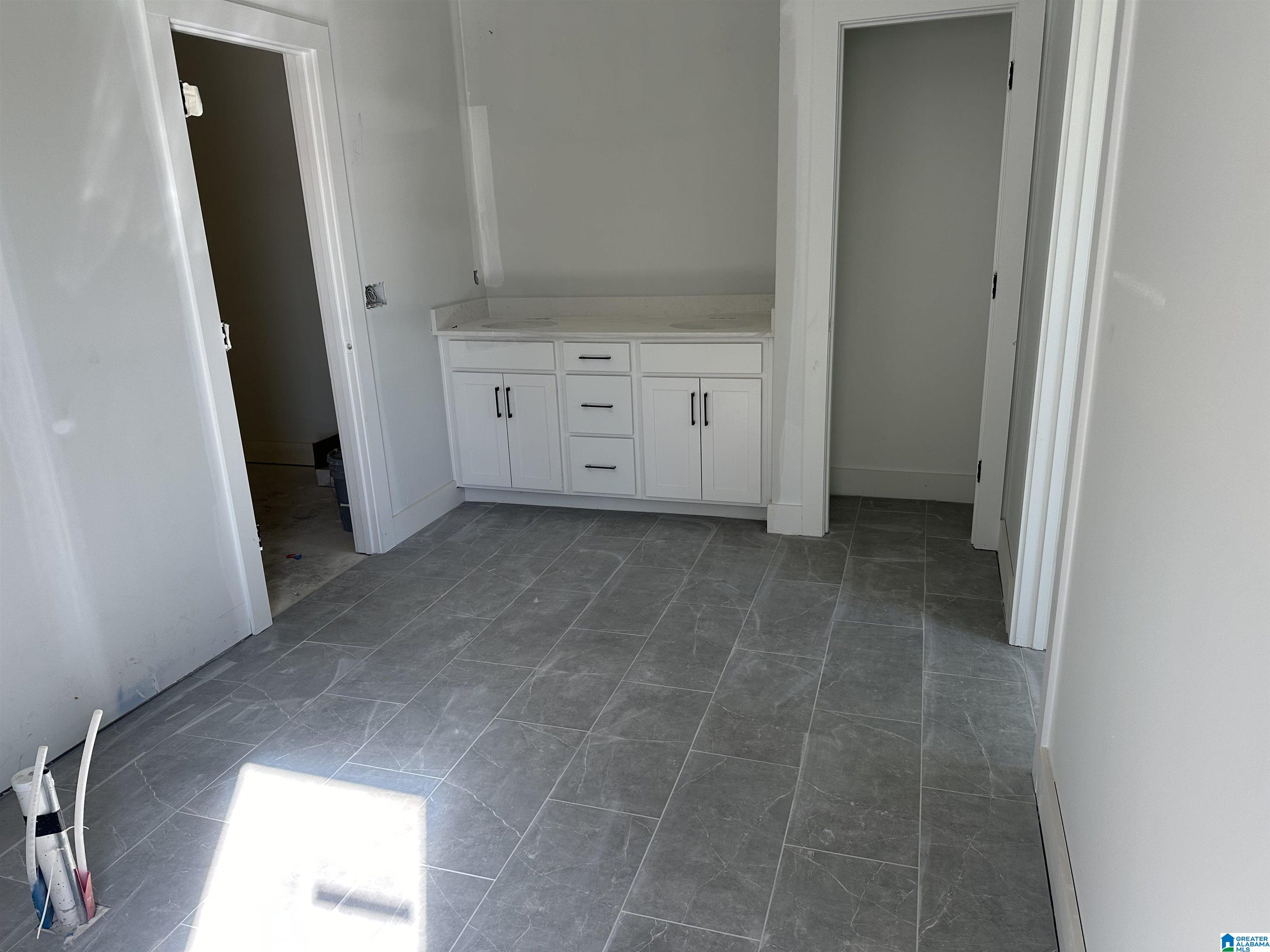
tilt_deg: -15.9
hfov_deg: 71.6
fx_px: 881
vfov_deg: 56.8
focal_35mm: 24
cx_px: 635
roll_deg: +2.6
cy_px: 476
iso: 80
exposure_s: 1/279
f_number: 1.78
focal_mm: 6.86
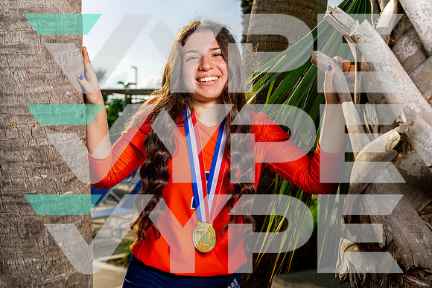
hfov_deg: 35.6
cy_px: 144
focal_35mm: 56
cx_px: 216
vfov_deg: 24.2
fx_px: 672
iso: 100
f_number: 5.6
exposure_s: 1/640
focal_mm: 56
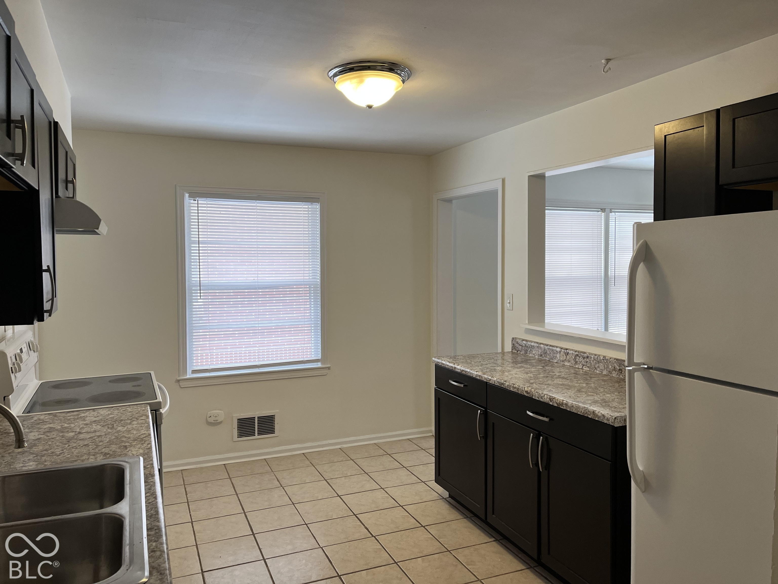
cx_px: 389
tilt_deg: -2.3
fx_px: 584
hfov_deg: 67.3
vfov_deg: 53.1
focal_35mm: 26
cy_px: 292
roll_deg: +0.6
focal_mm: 5.1
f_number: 1.6
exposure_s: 1/120
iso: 100
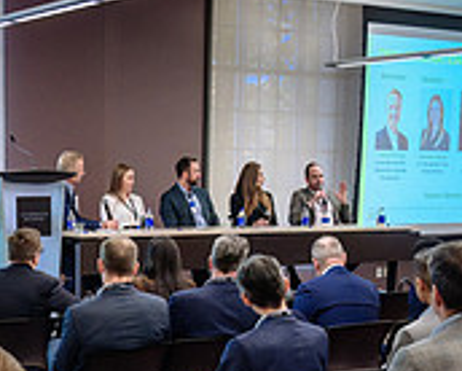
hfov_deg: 23.2
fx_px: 1109
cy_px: 370
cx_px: 89
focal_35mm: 81
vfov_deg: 18.5
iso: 800
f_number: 2.8
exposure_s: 1/160
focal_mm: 24
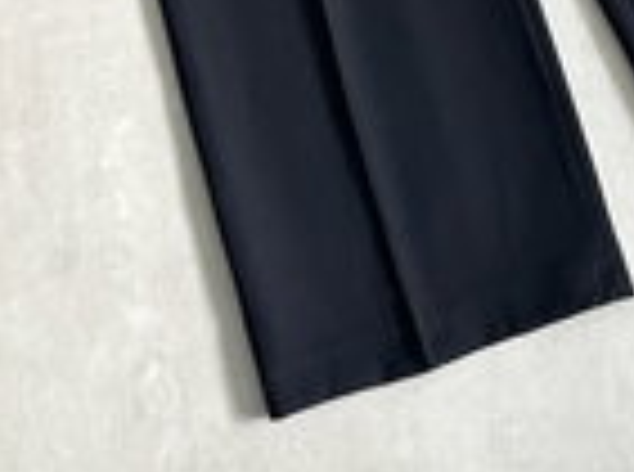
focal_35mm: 91
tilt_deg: -62.8
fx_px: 1662
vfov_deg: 12.6
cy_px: -654
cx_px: 198
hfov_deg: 21.5
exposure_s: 1/121
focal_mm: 6.86
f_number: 1.78
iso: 125
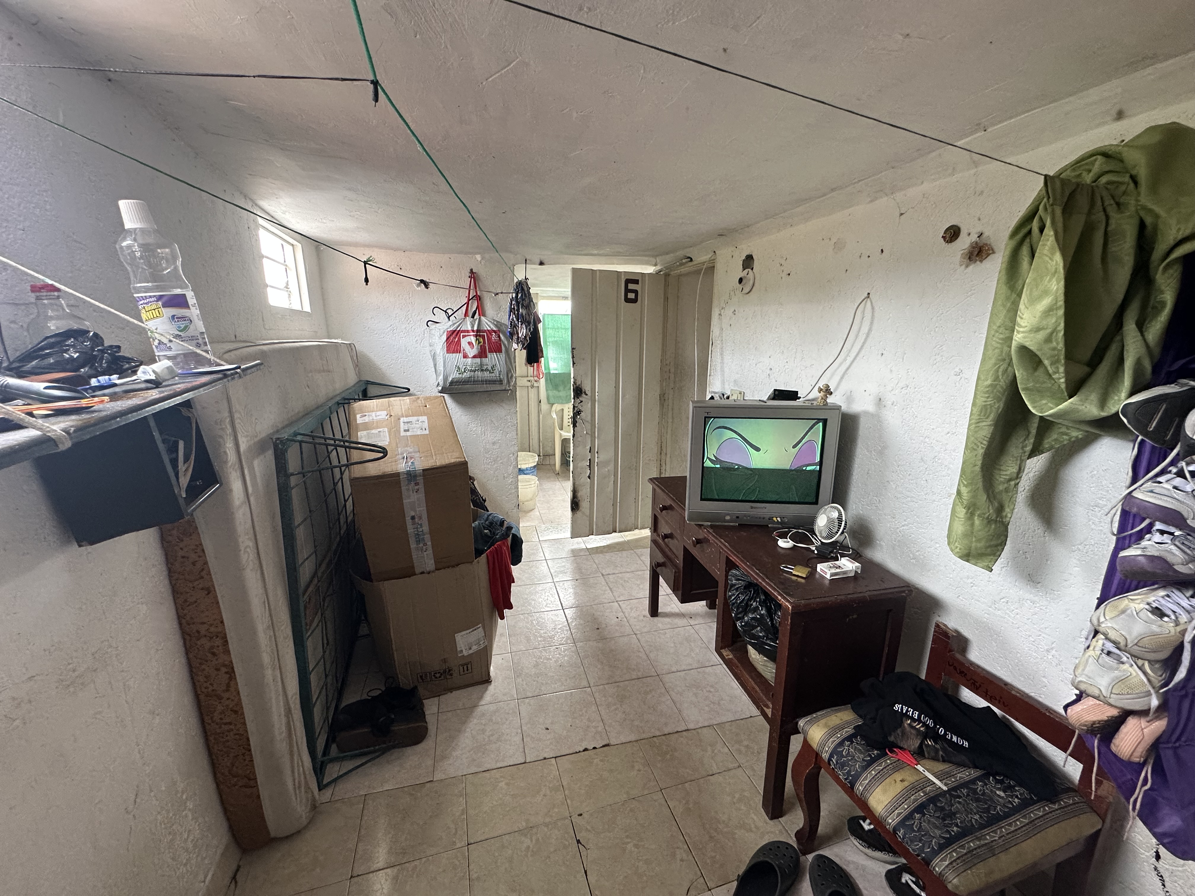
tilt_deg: -12.4
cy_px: 448
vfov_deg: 85.7
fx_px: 483
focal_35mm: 14
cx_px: 598
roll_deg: -1.0
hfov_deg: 102.1
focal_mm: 2.22
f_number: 2.2
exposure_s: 1/120
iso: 200
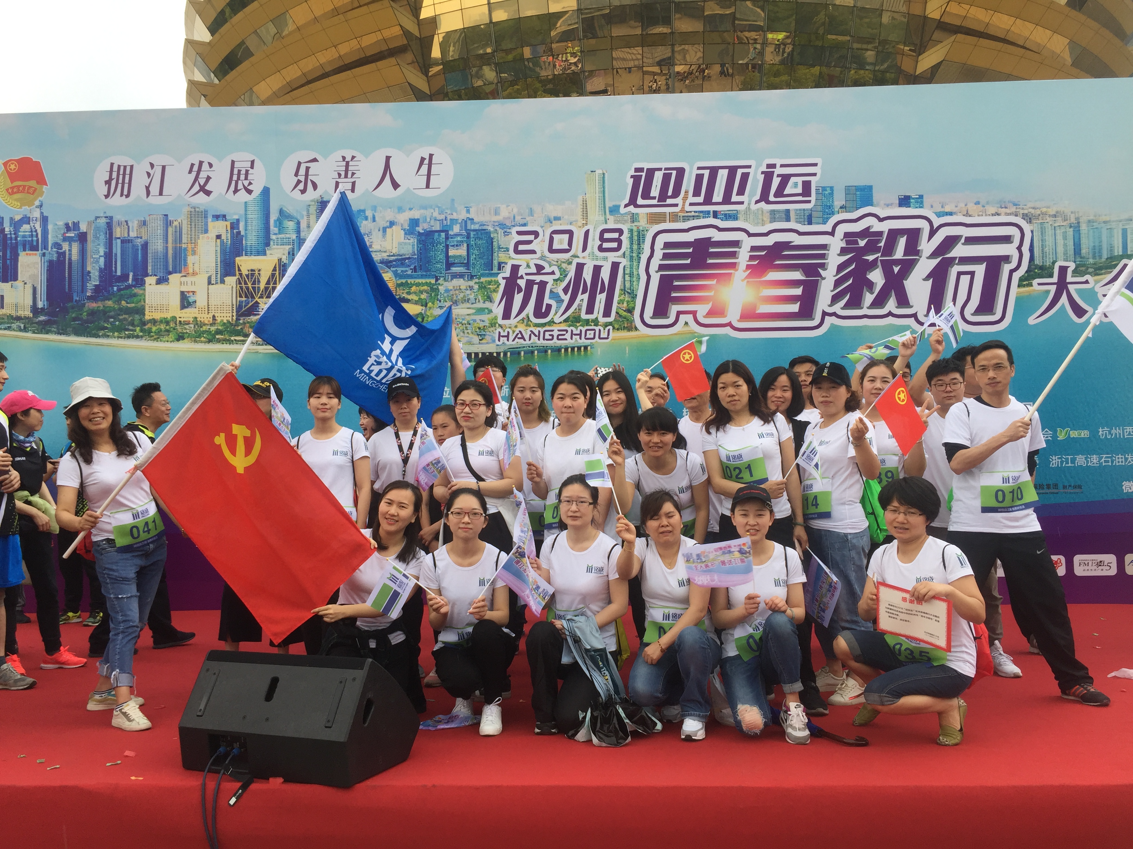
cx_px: 566
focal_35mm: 29
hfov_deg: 61.7
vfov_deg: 48.2
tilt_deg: +3.5
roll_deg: +0.2
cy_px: 424
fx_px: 949
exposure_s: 1/416
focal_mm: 4.15
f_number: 2.2
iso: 32
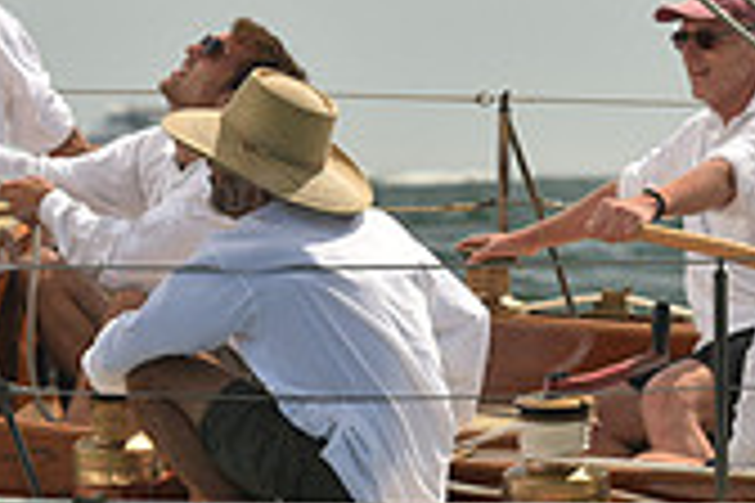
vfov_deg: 2.9
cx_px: 517
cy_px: 420
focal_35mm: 467
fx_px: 9793
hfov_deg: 4.4
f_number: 6.3
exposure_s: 1/1250
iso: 320
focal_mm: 135
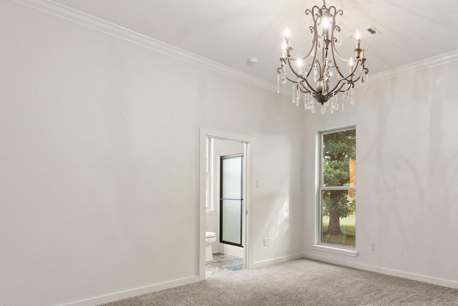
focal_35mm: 23
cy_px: 192
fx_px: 293
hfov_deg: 73.3
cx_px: 312
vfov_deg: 54.5
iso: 400
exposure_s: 1/2
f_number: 7.1
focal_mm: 10
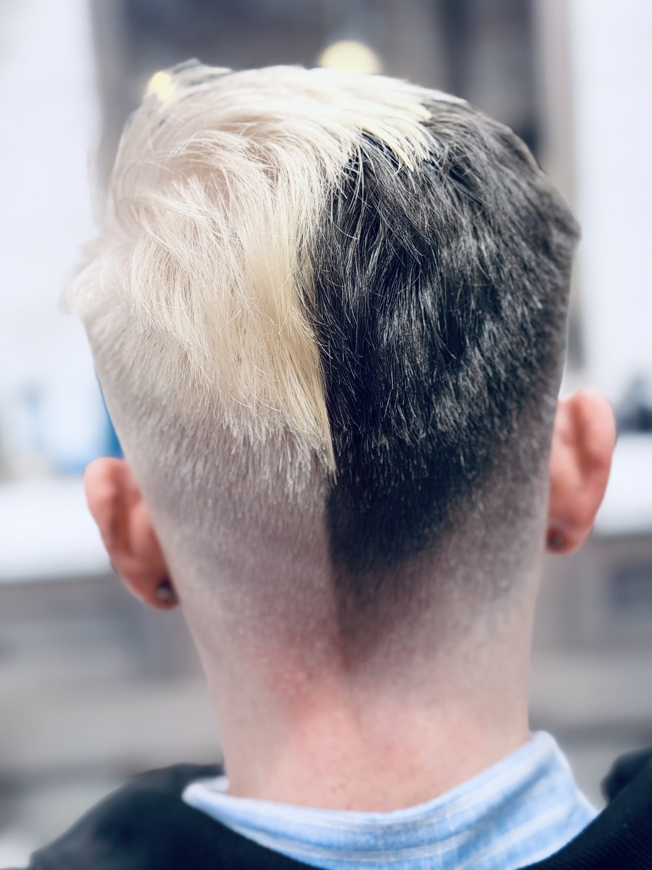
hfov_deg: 30.3
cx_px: 326
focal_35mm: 48
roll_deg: +5.4
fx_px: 1205
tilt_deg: -7.8
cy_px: 435
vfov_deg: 39.7
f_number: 1.78
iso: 125
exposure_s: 1/120
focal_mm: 6.76
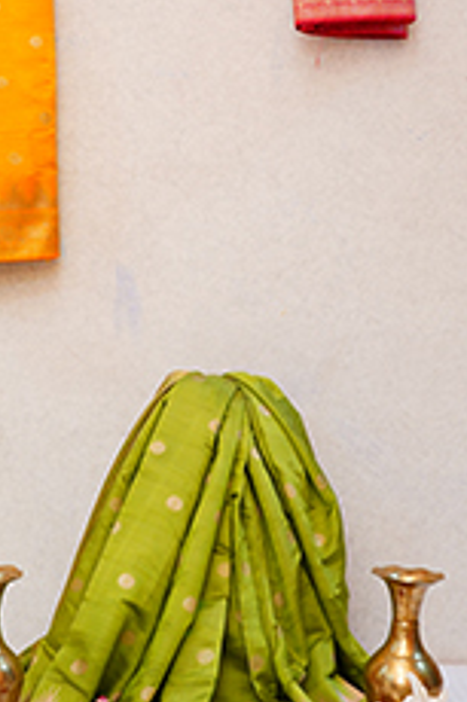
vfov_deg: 31.5
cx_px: 185
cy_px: 204
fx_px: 1228
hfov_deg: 21.5
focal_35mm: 63
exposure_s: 1/100
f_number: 4
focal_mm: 29
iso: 800
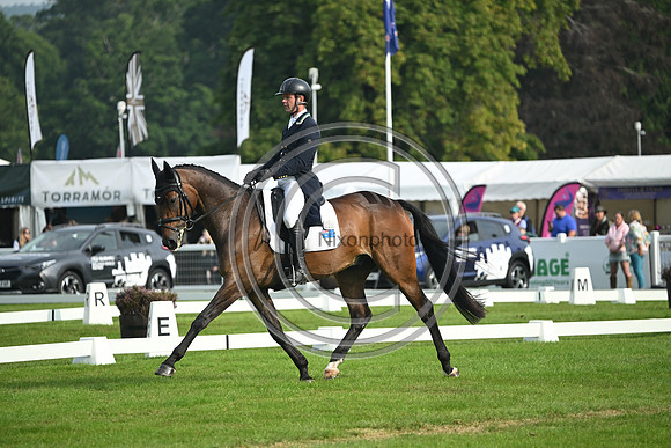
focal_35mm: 260
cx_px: 336
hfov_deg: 7.9
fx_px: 4847
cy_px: 224
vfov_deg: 5.3
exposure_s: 1/1250
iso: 400
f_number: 5
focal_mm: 260
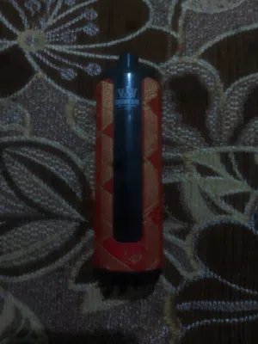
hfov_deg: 56.8
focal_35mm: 24
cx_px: 129
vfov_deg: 71.6
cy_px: 172
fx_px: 239
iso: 320
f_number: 1.8
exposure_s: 1/24
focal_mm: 5.23
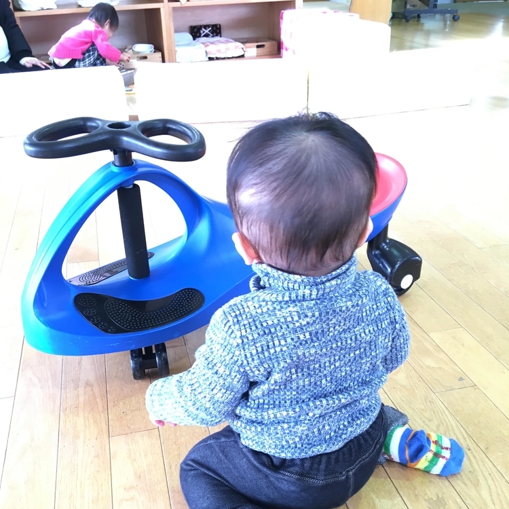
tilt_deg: -33.1
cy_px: 339
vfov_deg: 46.5
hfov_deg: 47.2
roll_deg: +3.4
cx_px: 250
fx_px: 582
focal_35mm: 35
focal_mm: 4.15
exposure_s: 1/33
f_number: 2.2
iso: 64
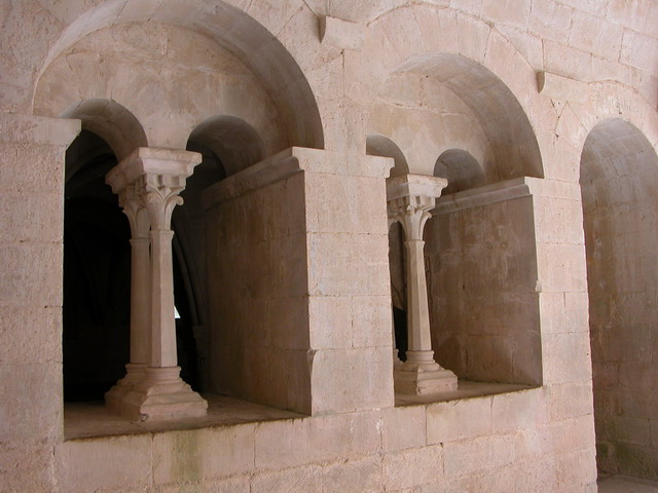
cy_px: 246
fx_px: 665
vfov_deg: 40.7
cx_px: 329
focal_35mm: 35
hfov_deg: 52.6
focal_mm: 8.9
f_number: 3.2
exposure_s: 1/61.4
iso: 100
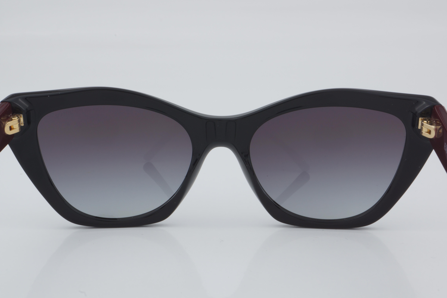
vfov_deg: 16.6
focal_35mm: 82
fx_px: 1024
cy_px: 149
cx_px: 224
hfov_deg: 24.6
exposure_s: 1/4
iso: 100
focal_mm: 55
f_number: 32
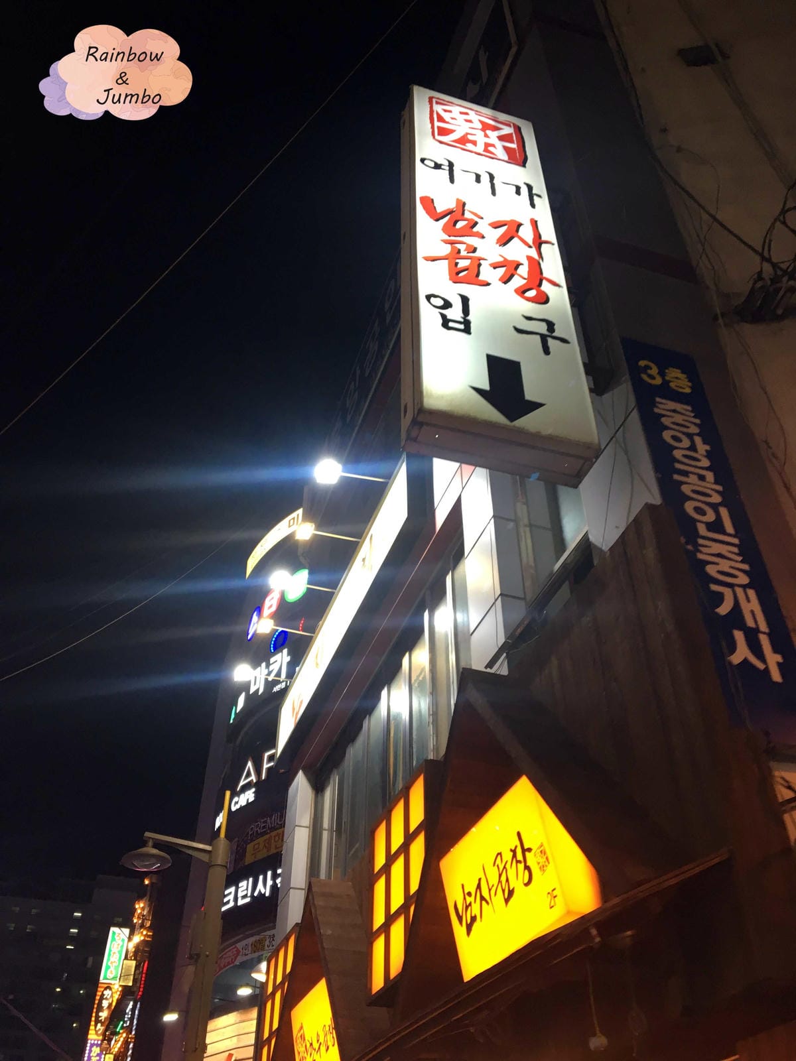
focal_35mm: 29
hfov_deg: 48.2
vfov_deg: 61.7
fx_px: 889
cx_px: 398
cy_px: 530
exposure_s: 1/30
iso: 64
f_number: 2.2
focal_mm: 4.15
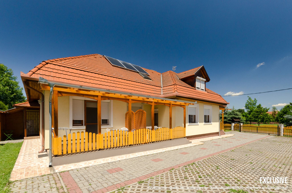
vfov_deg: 77.1
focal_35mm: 15
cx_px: 146
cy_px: 96
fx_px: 121
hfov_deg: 100.5
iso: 200
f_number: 11
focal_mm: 10
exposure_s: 1/200
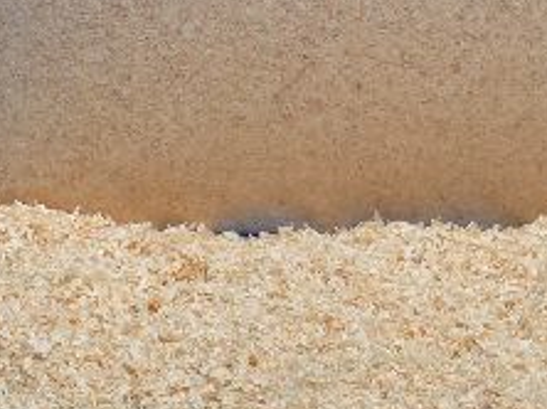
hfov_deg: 7.7
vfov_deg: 5.7
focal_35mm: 257
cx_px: 434
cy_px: -54
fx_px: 4057
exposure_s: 1/640
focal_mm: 14.1
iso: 80
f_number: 6.3
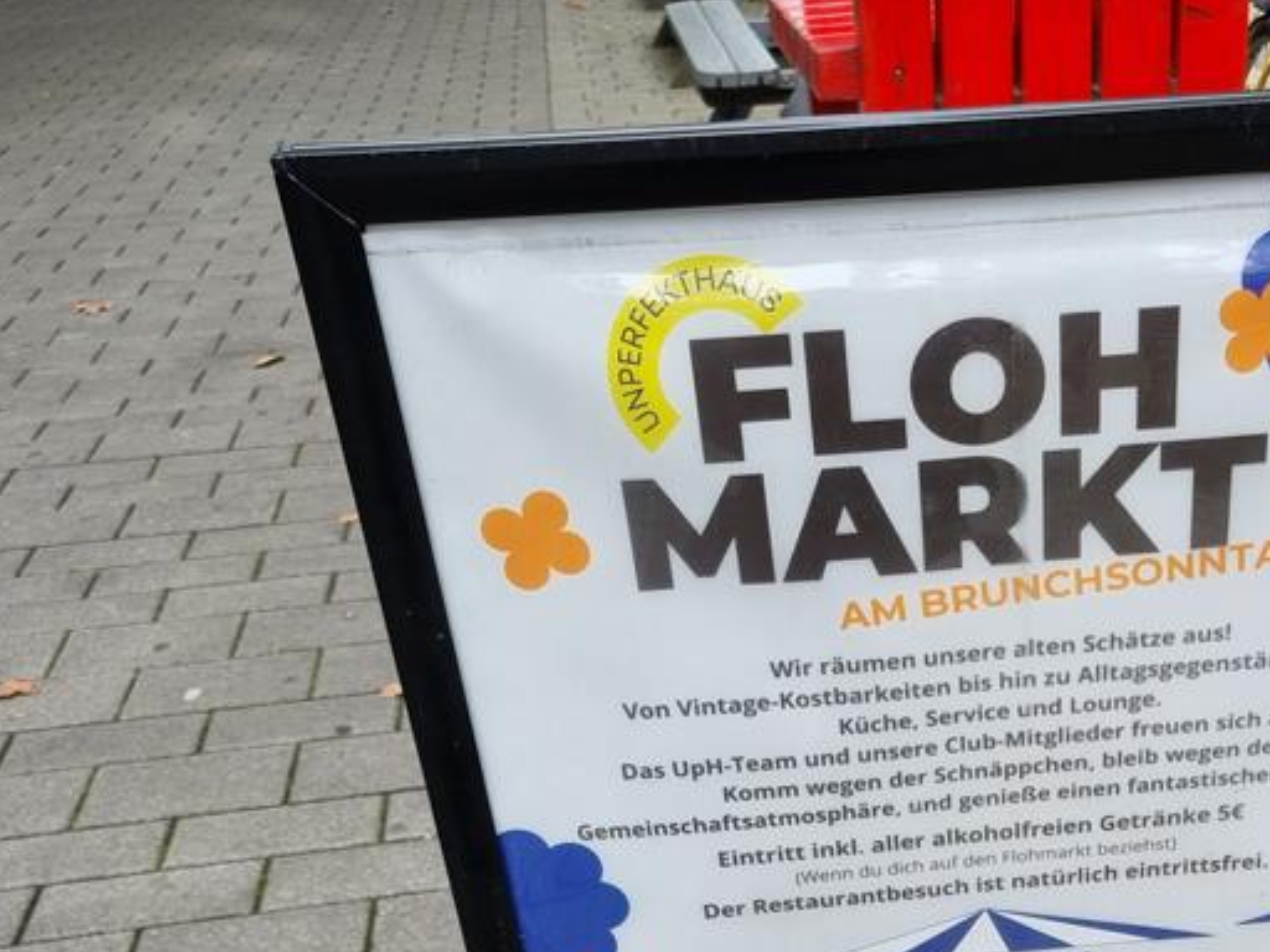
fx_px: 1761
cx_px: 943
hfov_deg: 38.7
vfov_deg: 28.5
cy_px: 935
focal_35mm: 48
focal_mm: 6.7
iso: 50
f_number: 1.8
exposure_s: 1/165
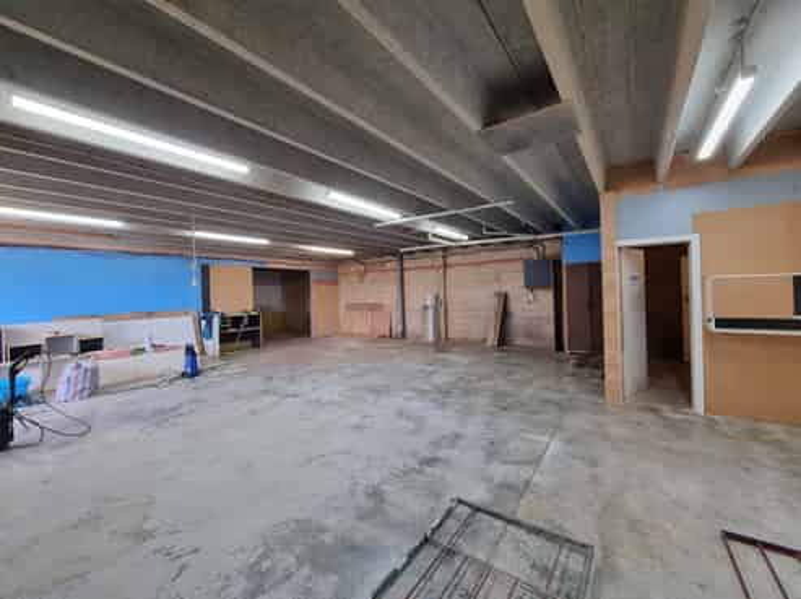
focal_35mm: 13
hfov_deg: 106.2
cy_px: 300
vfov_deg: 89.8
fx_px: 301
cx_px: 400
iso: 100
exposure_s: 1/50
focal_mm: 2.2
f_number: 2.2
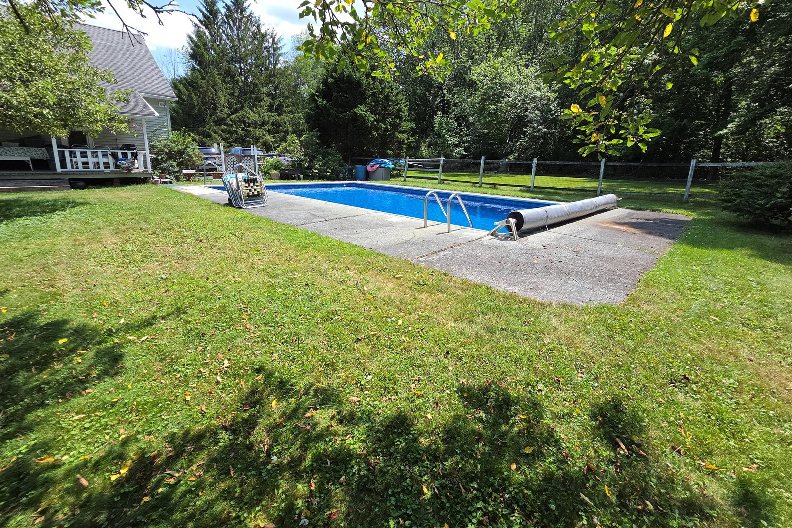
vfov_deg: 80.9
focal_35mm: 14
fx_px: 308
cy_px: 234
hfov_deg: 104.2
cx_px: 409
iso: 50
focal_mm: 2.2
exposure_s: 1/801
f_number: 2.2
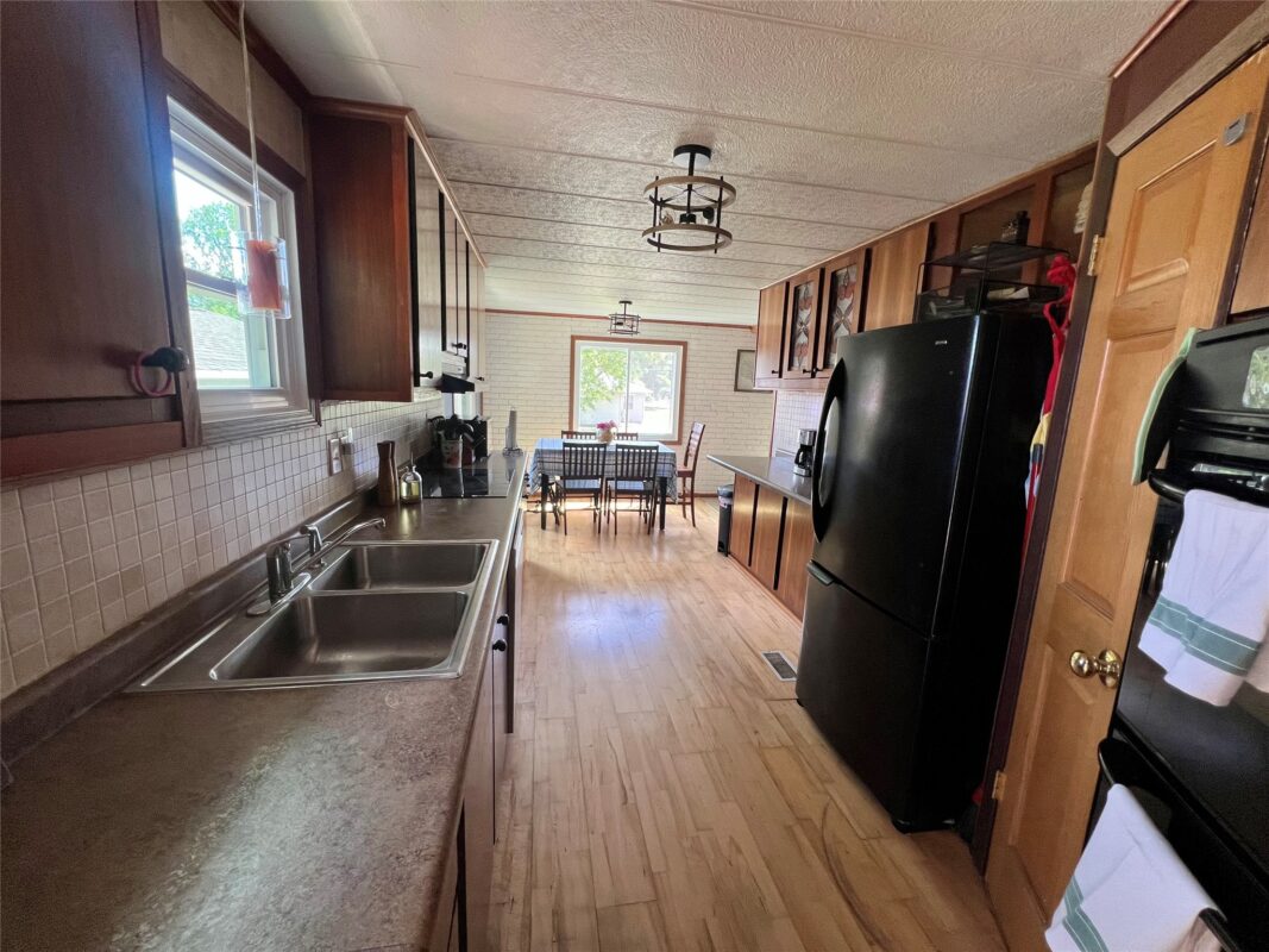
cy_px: 476
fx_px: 477
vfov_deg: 89.9
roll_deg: -2.4
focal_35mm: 13
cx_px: 634
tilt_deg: -9.8
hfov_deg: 106.2
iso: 125
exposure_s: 1/99
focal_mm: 1.57
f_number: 1.8
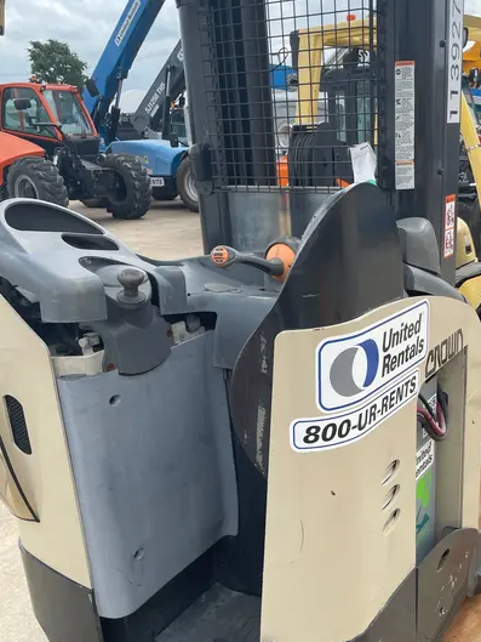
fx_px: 667
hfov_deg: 39.1
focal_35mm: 36
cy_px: 377
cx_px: 331
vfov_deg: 51.1
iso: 32
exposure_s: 1/1689
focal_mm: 4.2
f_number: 1.6
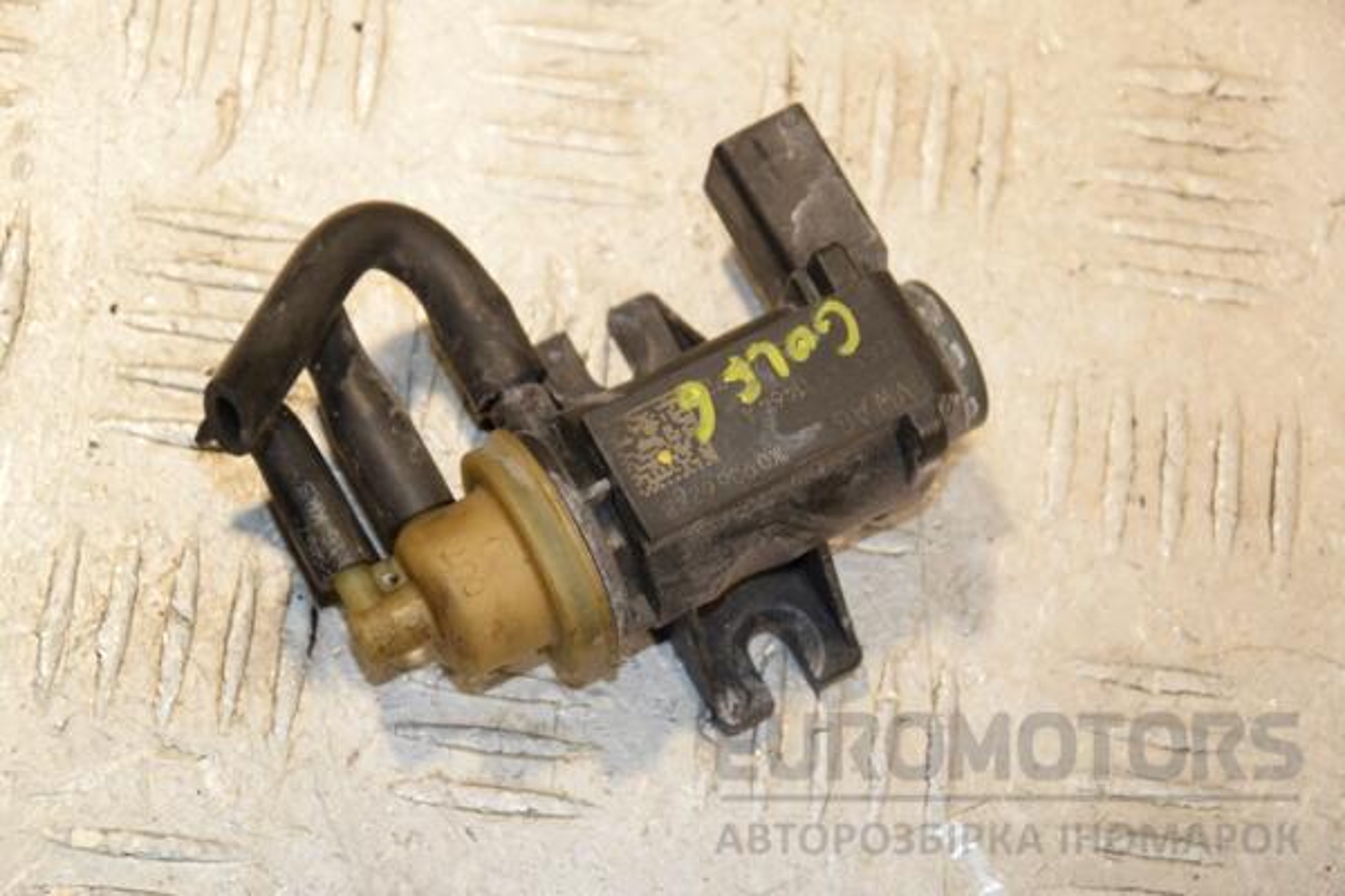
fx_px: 4763
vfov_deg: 10.8
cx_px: 672
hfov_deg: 16.1
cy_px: 448
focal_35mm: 128
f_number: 7.1
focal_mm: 85
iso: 800
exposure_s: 1/200
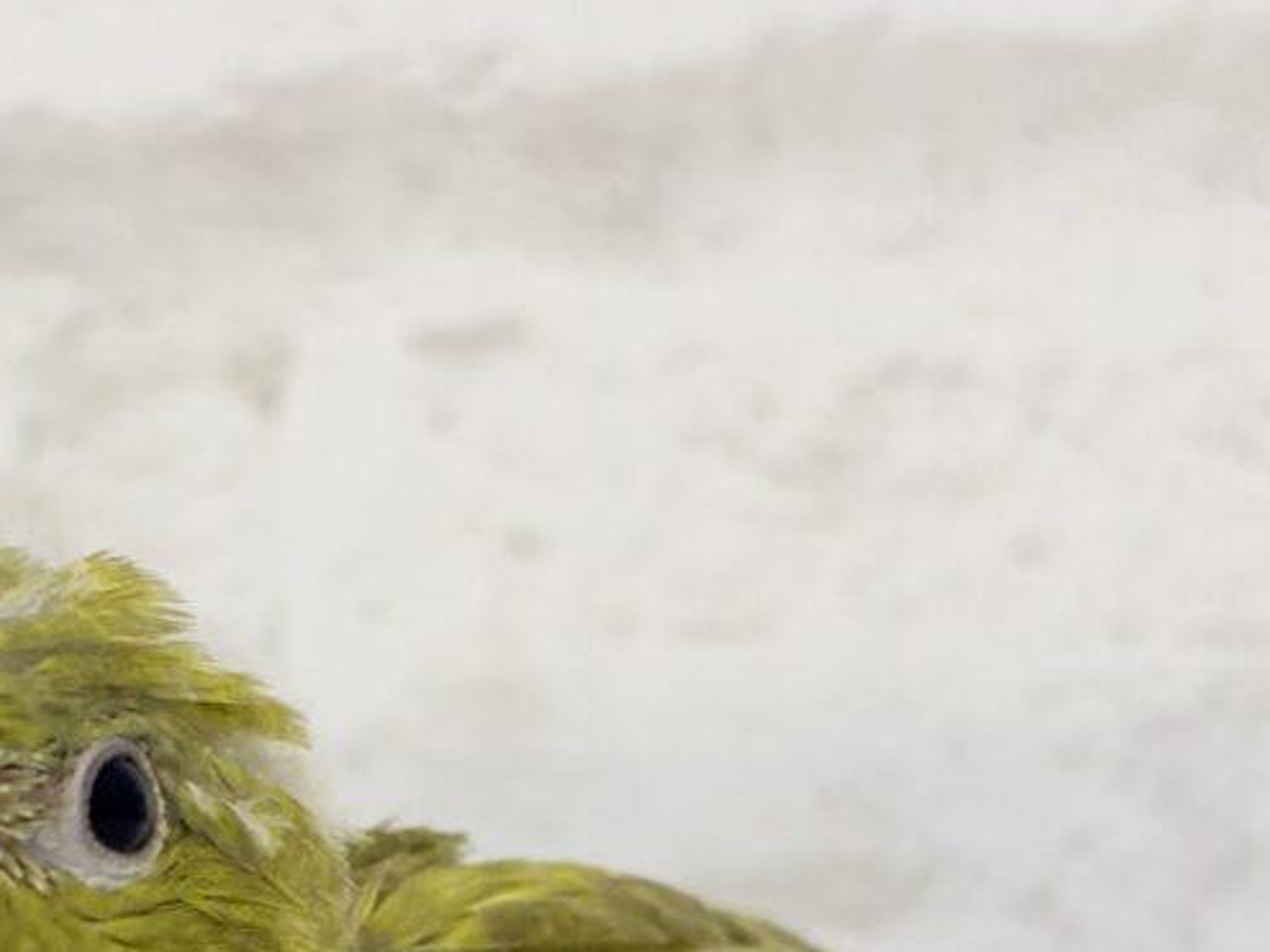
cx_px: 157
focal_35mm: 126
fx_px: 4622
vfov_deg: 11.6
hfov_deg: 15.5
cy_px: 1006
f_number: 1.6
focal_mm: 5.96
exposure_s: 1/100
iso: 100
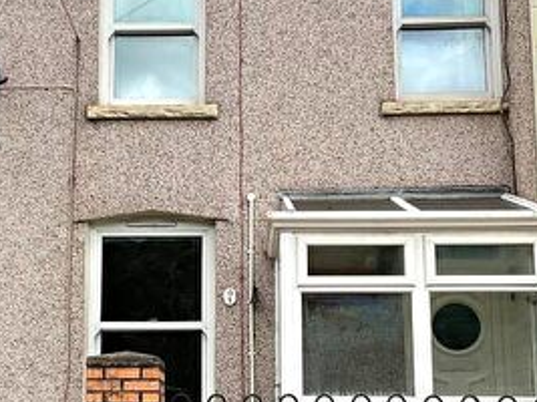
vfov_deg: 19.4
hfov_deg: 25.6
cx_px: 207
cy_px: 238
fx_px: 1178
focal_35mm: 76
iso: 16
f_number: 1.8
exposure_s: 1/816
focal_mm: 3
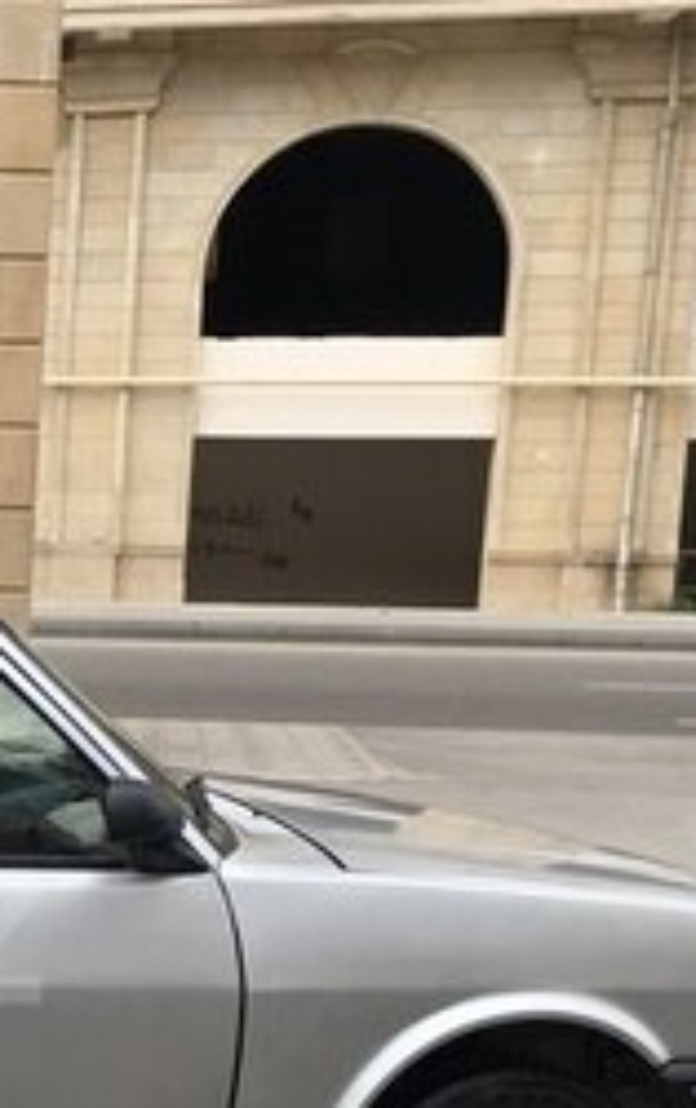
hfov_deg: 14.8
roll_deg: -2.4
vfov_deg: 24.9
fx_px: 2450
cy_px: 937
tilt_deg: -9.4
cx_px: -412
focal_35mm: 81
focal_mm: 4.15
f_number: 2.2
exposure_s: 1/481
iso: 25
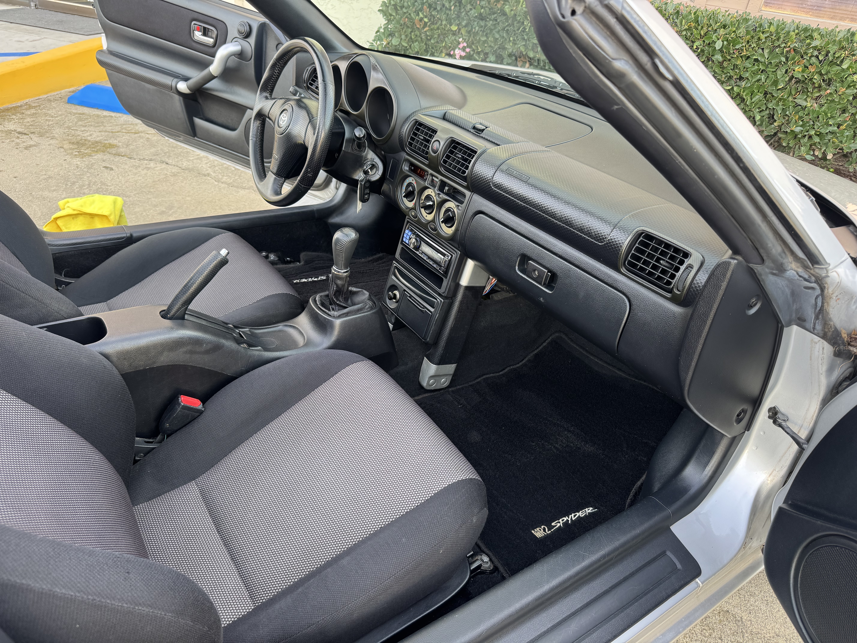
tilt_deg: -30.3
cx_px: 428
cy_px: 322
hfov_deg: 71.6
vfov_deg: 56.8
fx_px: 594
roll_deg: -8.8
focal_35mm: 24
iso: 64
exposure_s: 1/121
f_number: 1.78
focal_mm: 6.76
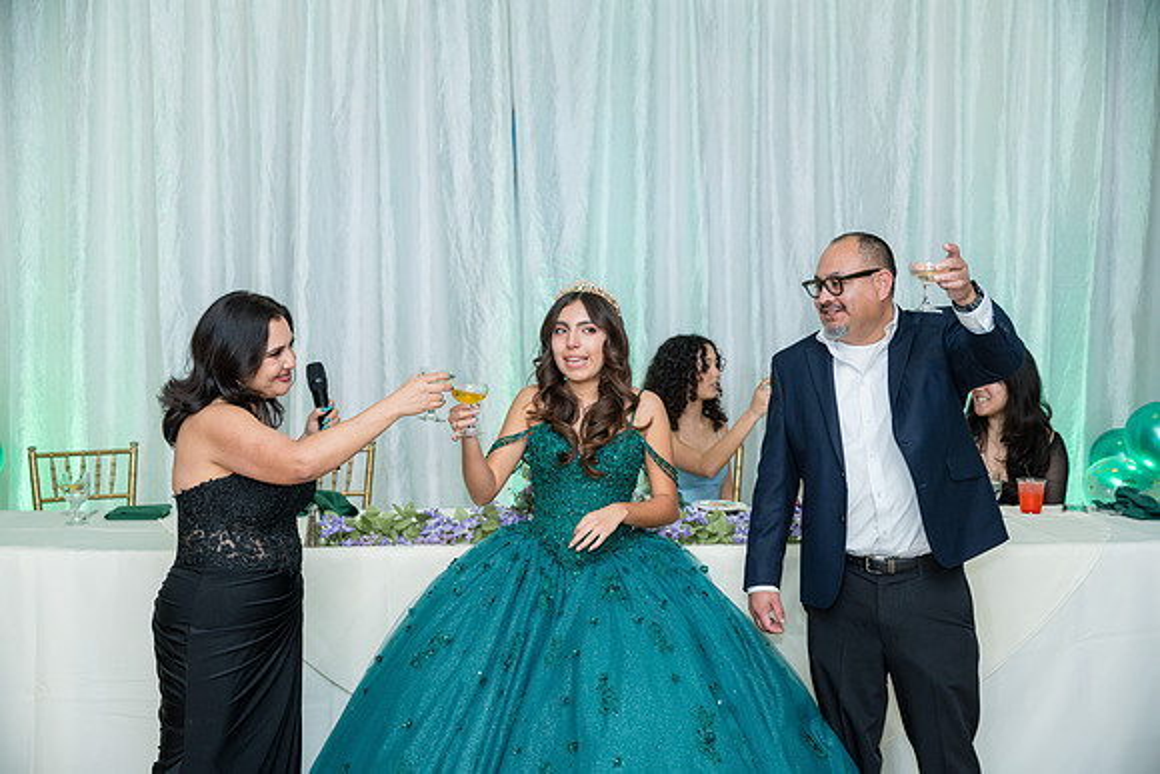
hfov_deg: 41.4
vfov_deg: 28.3
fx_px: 1534
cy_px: 387
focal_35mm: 48
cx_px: 580
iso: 1000
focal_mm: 47.6
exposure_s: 1/250
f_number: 2.8
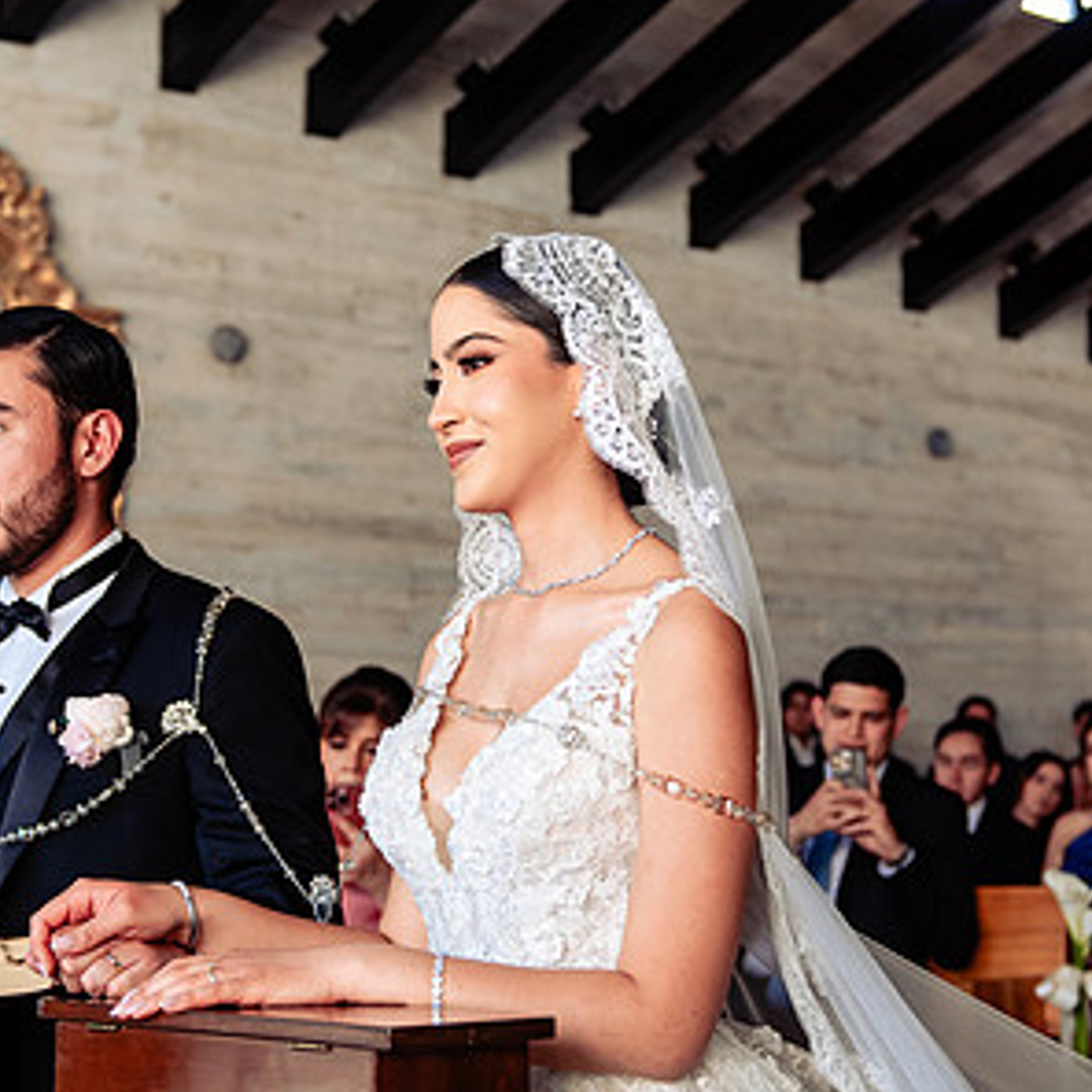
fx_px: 2391
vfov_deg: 25.7
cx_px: 528
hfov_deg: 25.7
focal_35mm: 67
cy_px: 511
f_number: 3.2
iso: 500
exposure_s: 1/400
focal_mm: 38
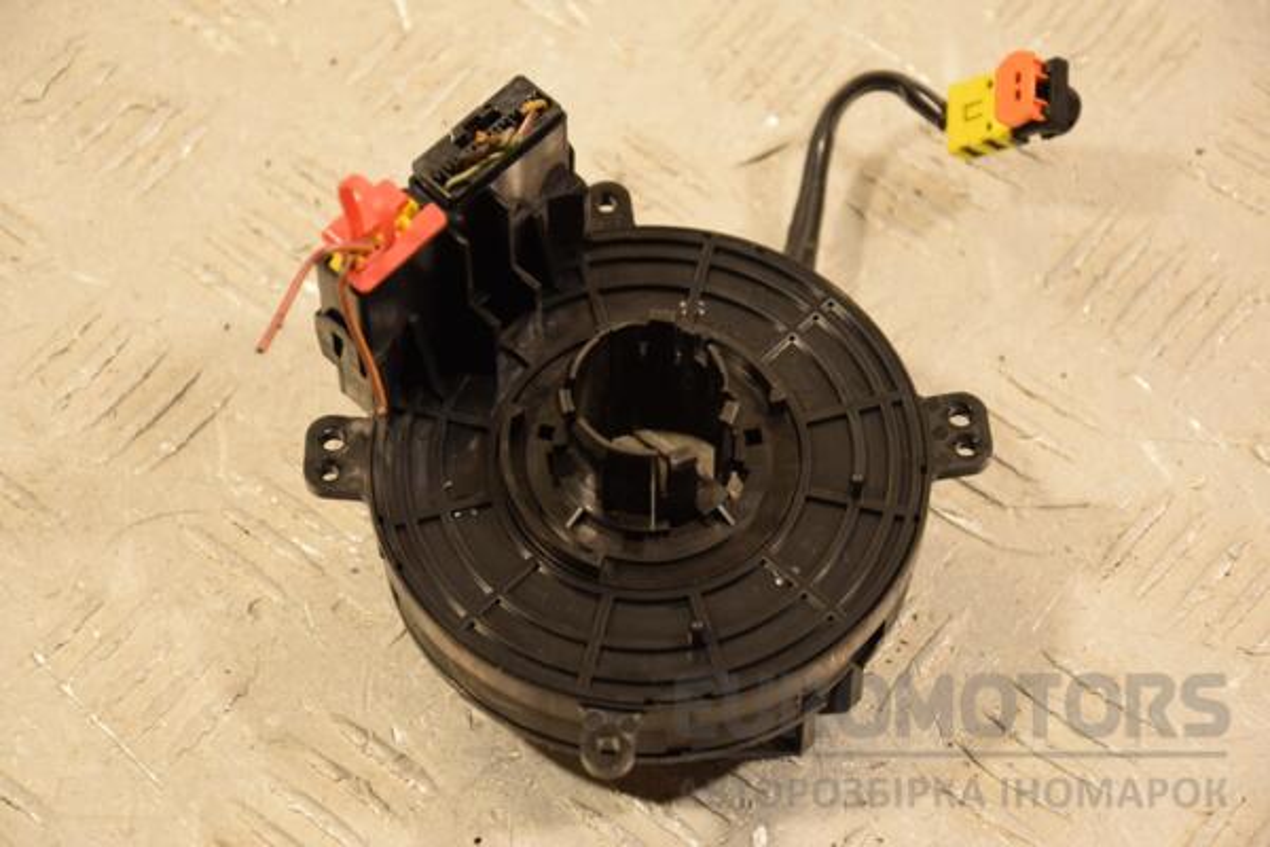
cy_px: 424
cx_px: 635
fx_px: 4498
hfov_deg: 16.1
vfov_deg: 10.8
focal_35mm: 128
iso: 800
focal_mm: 85
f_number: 5.6
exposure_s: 1/125
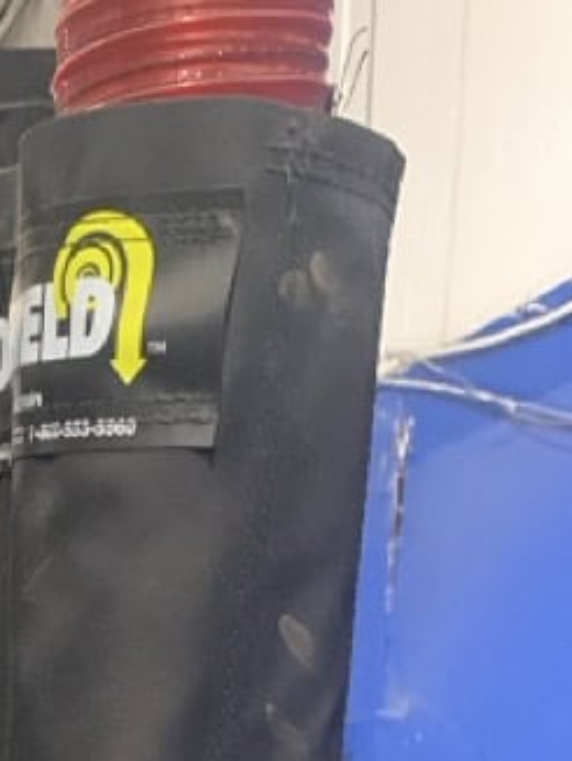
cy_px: 1359
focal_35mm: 102
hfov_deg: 13.3
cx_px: -395
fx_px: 2244
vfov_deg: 16.3
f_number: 1.8
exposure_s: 1/34
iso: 400
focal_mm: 4.2
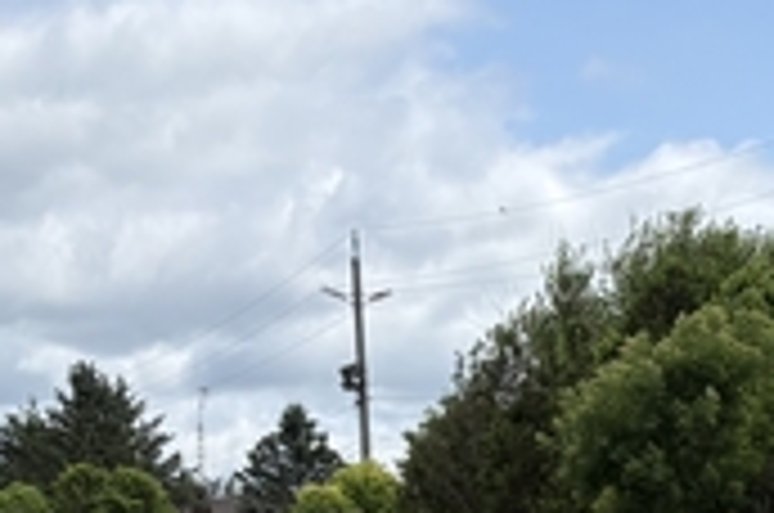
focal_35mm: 126
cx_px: 1044
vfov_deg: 9.6
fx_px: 2704
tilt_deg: -10.3
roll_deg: -2.4
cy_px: 1228
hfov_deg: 15.4
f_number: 1.6
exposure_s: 1/2865
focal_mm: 5.96
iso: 50
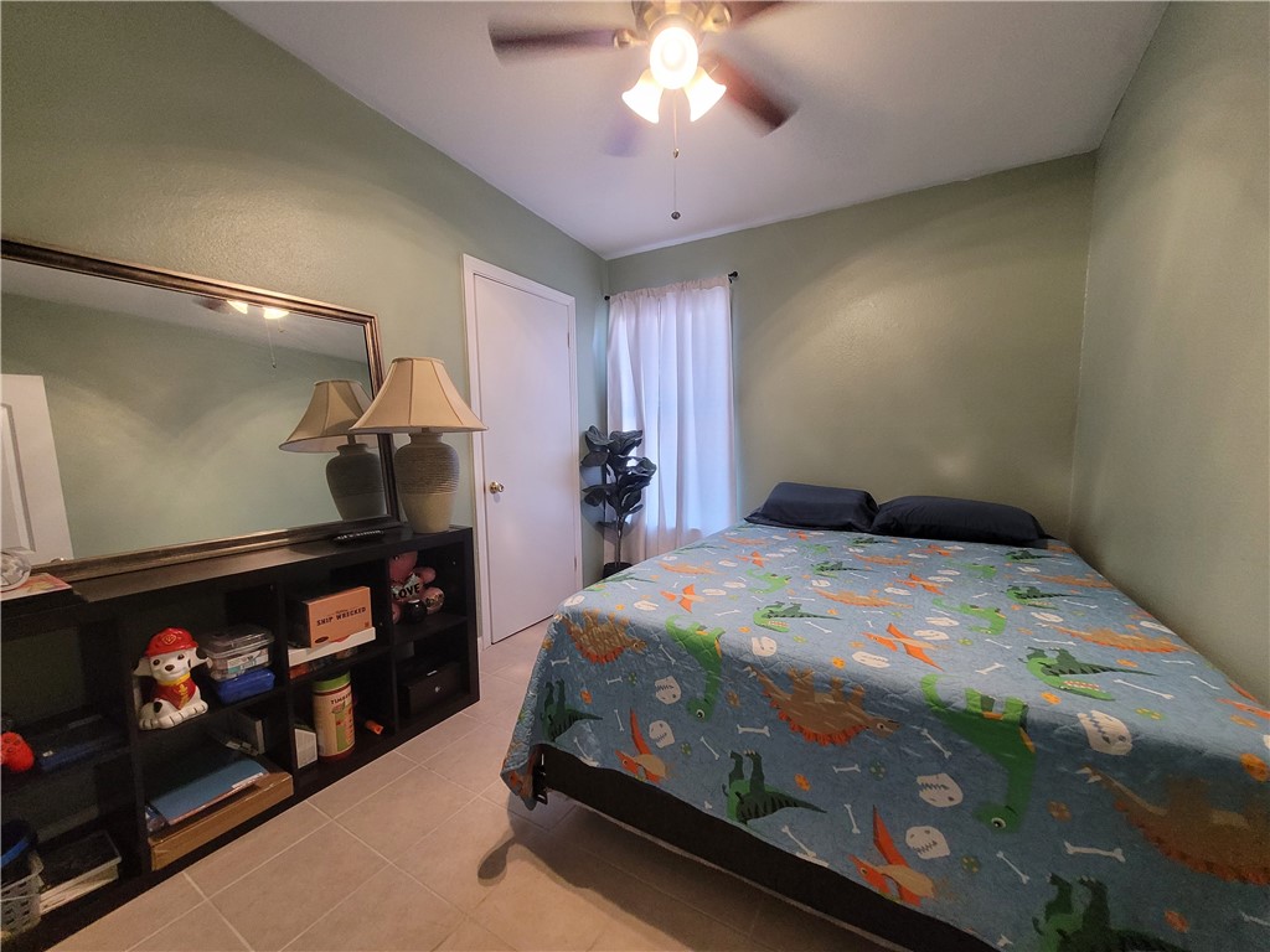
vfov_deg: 89.9
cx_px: 635
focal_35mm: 13
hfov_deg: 106.2
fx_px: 477
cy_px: 476
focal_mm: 1.74
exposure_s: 1/60
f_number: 2.2
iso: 250
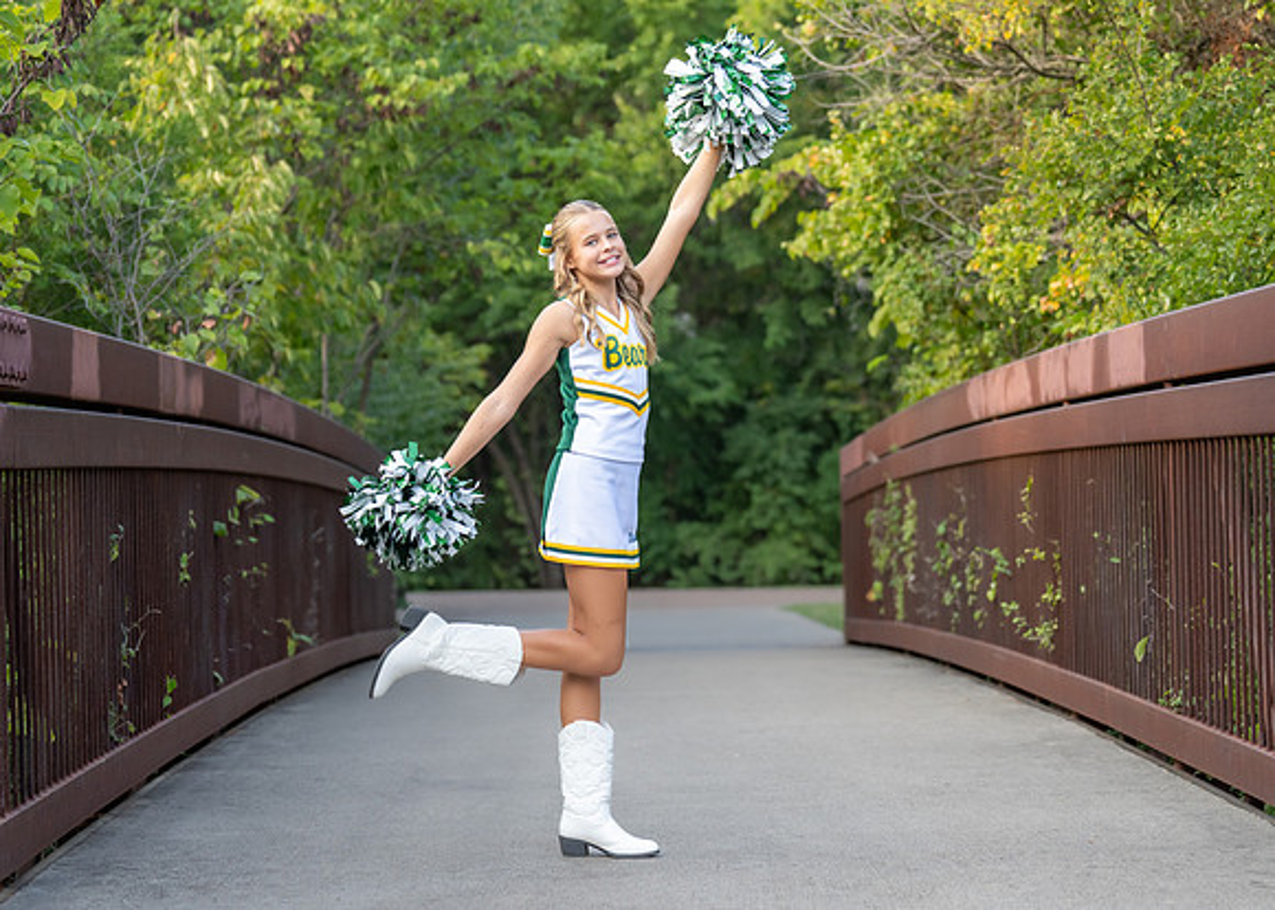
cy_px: 473
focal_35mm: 89
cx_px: 635
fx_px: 3206
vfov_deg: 16.2
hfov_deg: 22.5
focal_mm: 70
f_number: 2.8
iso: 800
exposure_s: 1/1000
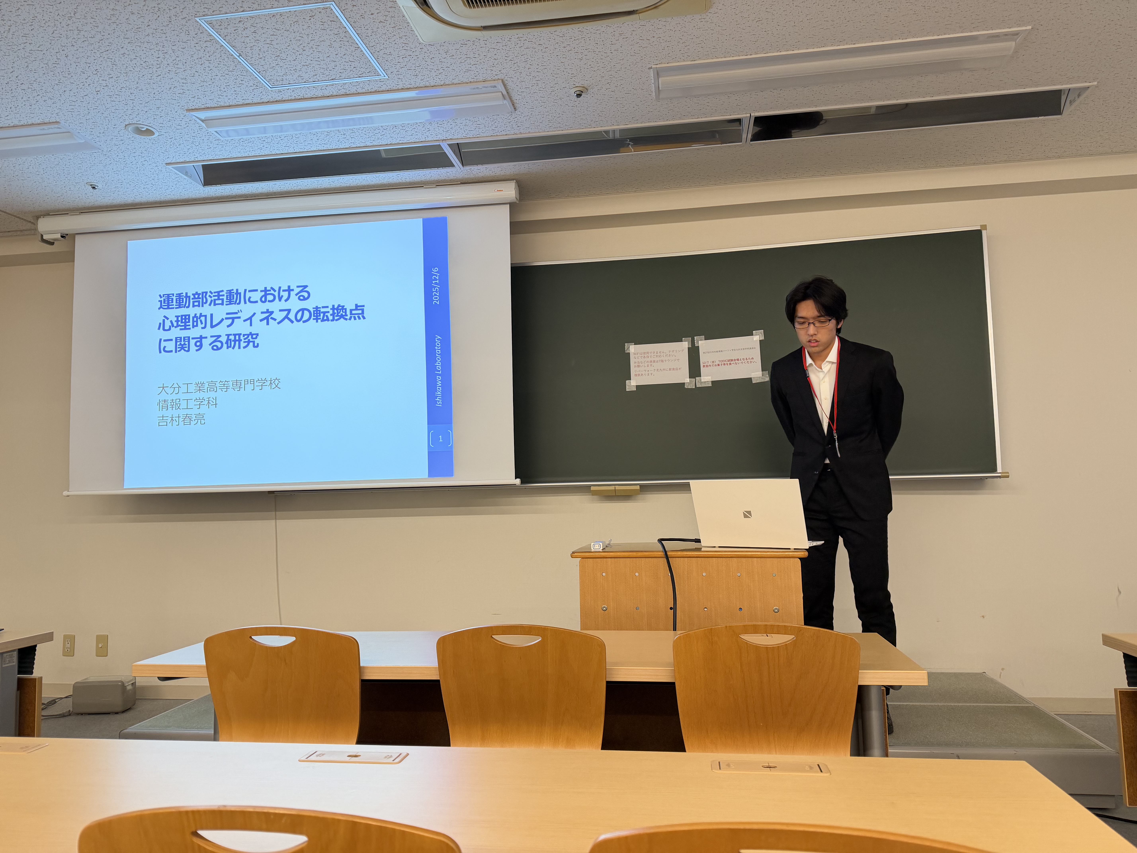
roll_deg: +1.5
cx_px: 568
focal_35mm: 24
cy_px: 426
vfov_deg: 56.8
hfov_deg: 71.6
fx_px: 788
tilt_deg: +4.7
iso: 125
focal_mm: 6.76
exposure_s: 1/120
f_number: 1.78
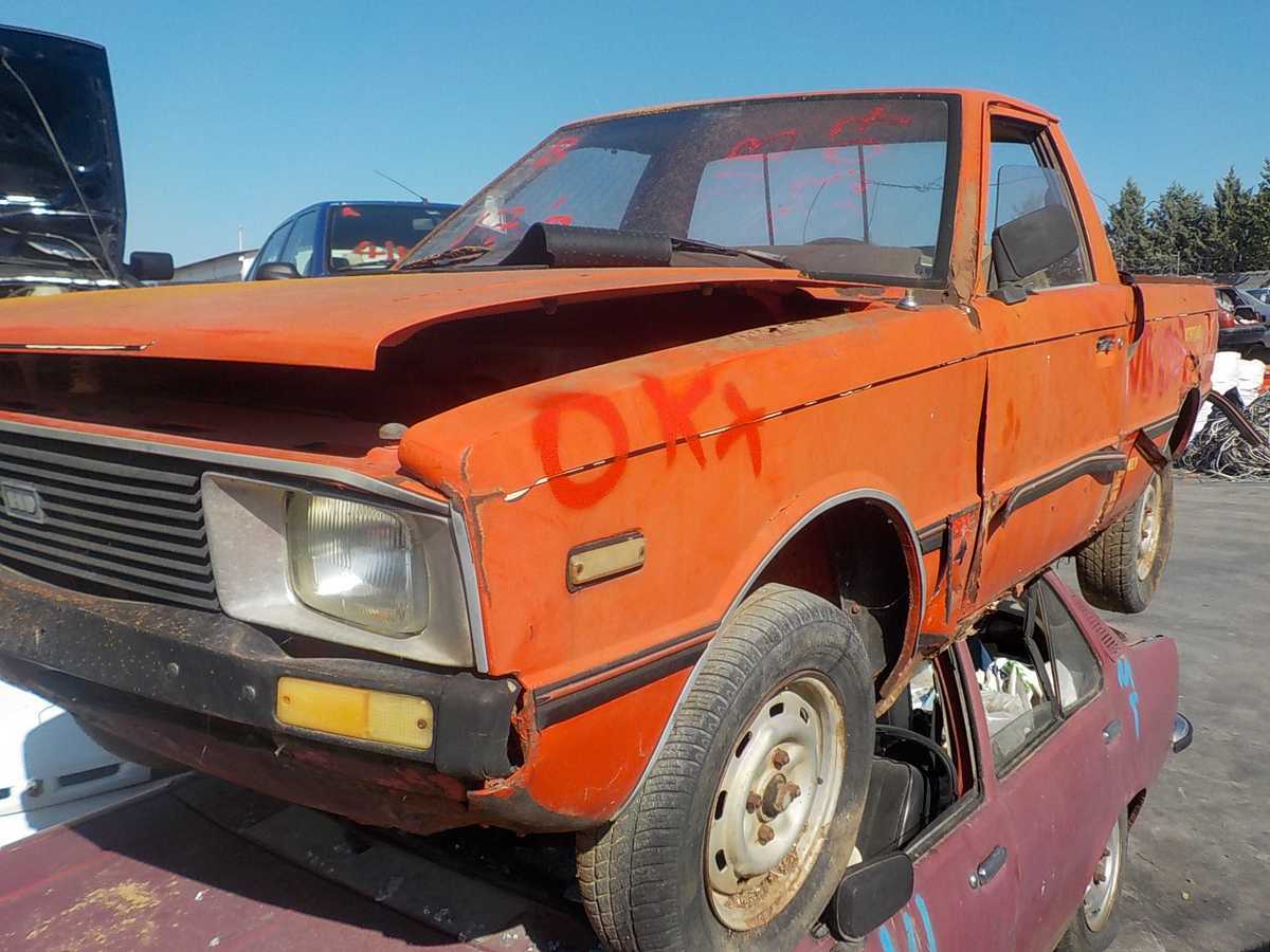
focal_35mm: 30
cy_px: 476
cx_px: 635
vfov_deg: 46.8
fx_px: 1101
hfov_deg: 60.0
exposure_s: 1/1250
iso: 125
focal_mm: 4.1
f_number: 3.3
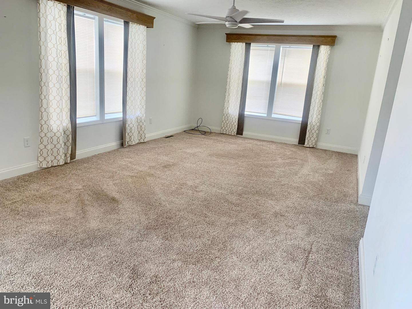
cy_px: 154
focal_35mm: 26
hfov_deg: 67.3
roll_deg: -5.0
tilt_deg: -14.0
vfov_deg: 53.1
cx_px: 206
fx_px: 309
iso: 64
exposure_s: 1/60
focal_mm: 4.25
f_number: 1.8
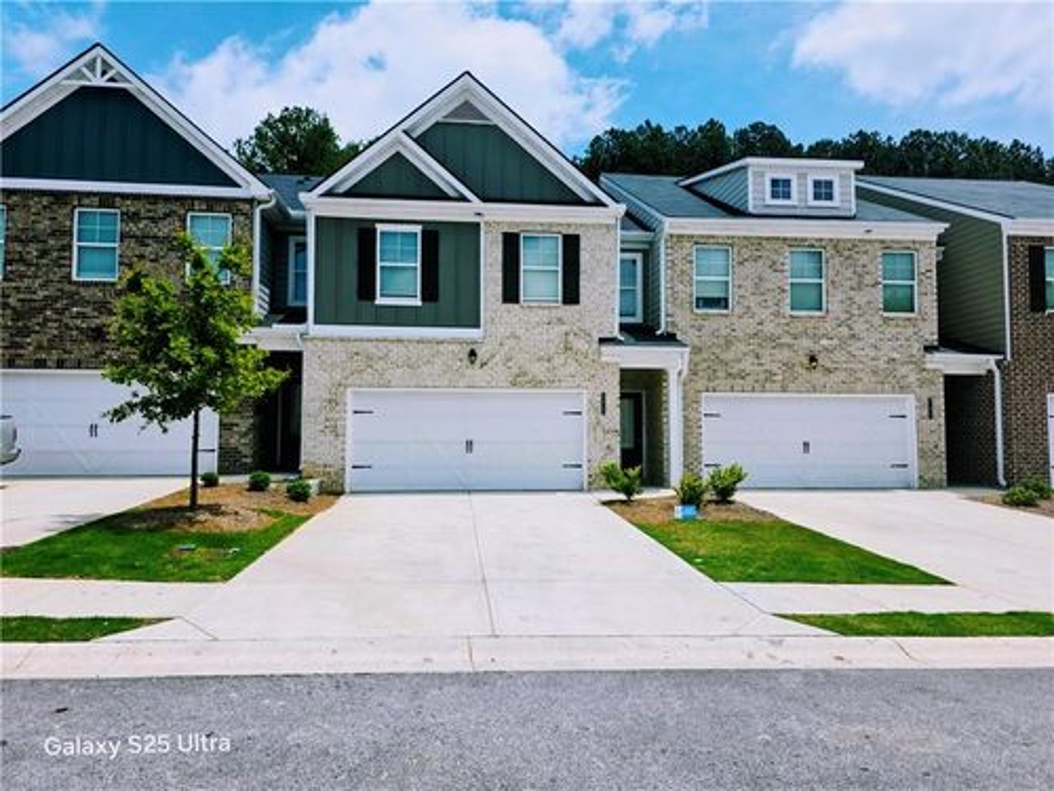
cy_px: 396
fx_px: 700
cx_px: 527
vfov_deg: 58.9
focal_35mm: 23
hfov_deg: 73.9
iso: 64
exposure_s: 1/7944
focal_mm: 6.3
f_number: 1.7
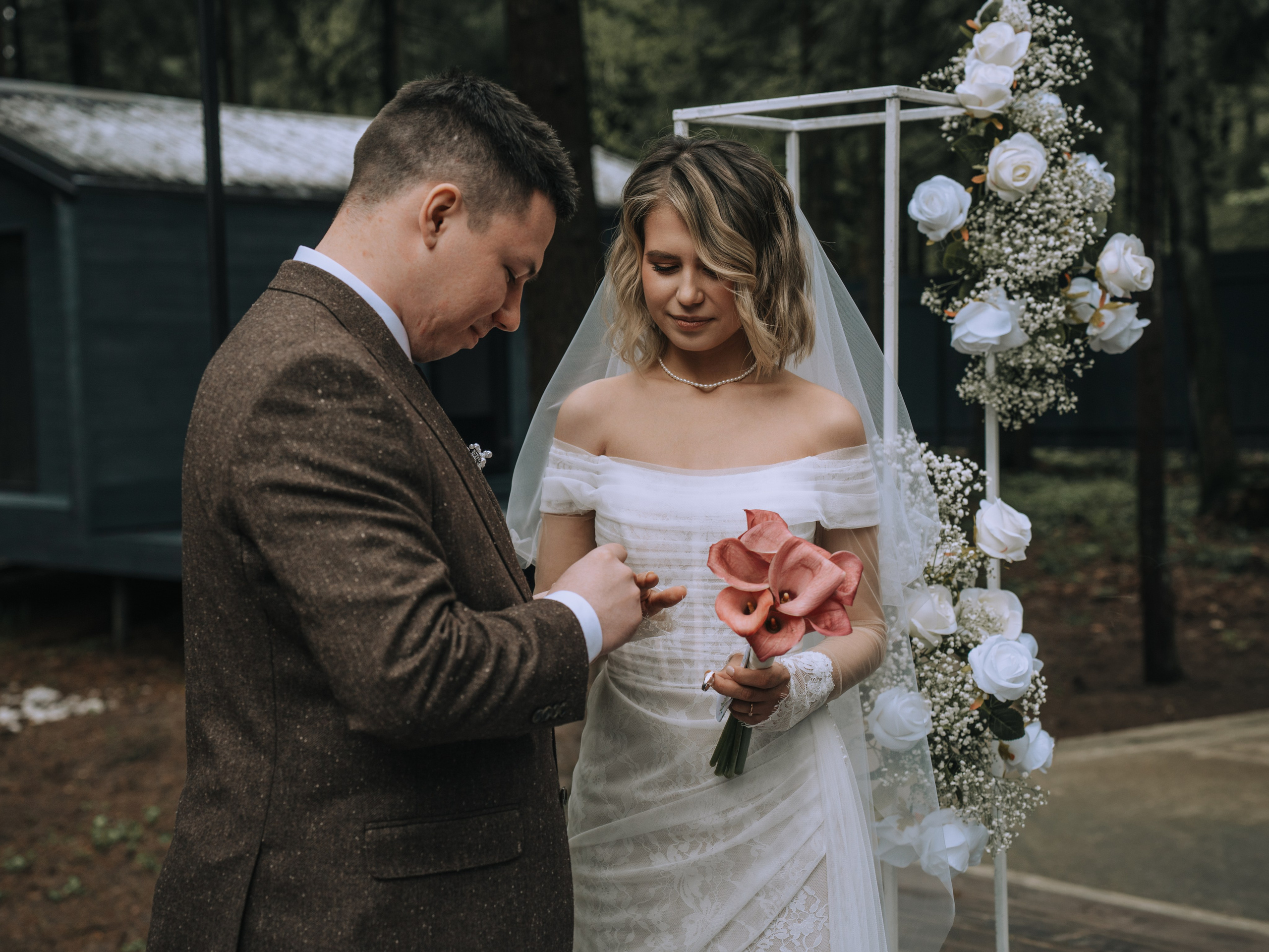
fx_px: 1983
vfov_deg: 27.0
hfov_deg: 35.4
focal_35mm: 54
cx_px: 555
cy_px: 476
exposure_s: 1/250
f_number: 3.5
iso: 400
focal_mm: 50
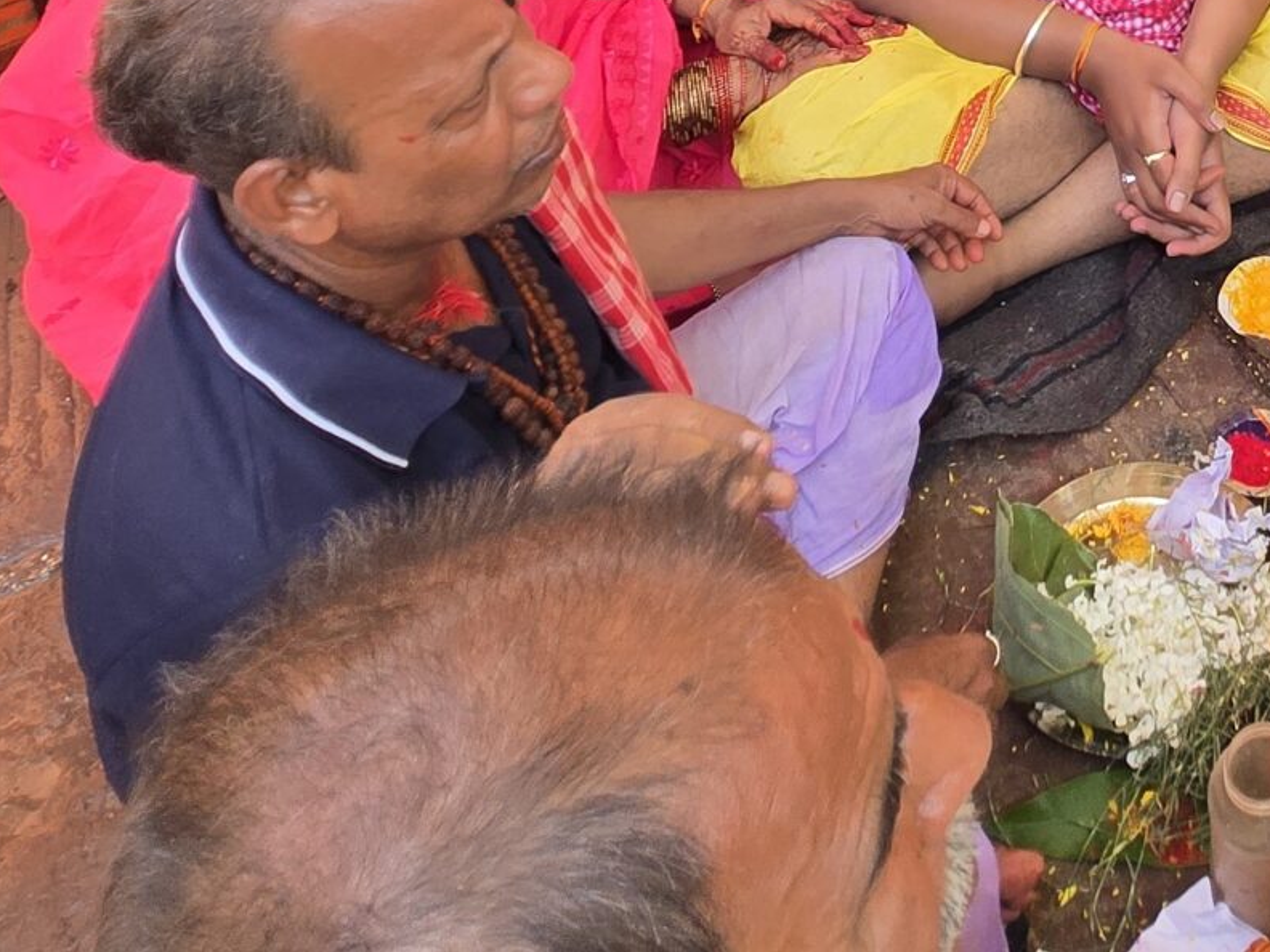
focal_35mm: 42
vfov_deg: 26.6
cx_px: 1355
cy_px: -405
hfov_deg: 38.2
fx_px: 1541
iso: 25
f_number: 2.2
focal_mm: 1.7
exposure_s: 1/136
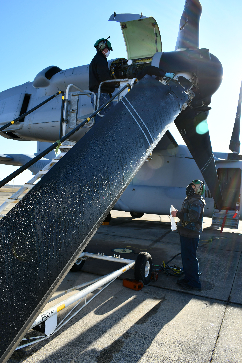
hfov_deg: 47.9
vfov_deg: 67.4
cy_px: 182
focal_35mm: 27
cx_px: 121
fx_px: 272
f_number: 8
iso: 100
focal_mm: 18
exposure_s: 1/200
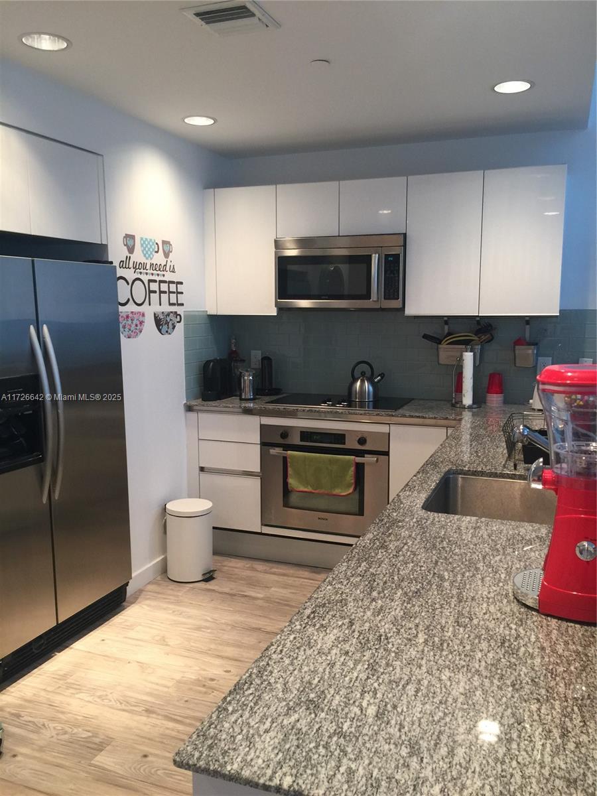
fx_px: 667
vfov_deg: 61.7
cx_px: 298
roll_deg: -0.1
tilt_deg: -6.0
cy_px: 398
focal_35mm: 29
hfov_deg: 48.2
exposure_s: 1/30
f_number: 2.2
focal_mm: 4.15
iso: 50
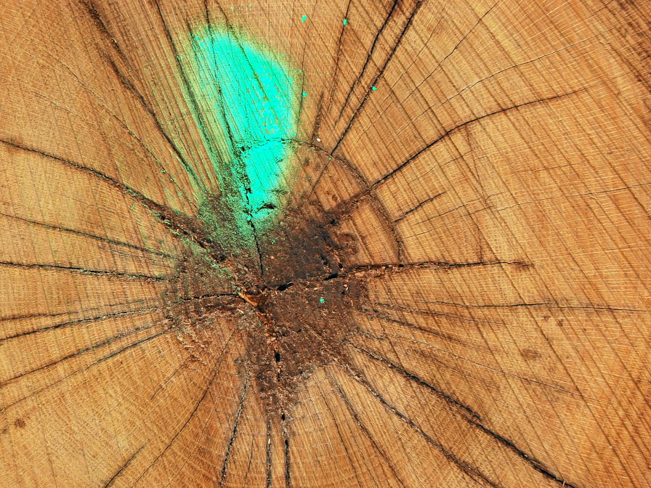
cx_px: 291
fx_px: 1703
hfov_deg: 21.6
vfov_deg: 16.3
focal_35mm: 91
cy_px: 244
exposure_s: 1/160
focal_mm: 55
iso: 200
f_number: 7.1
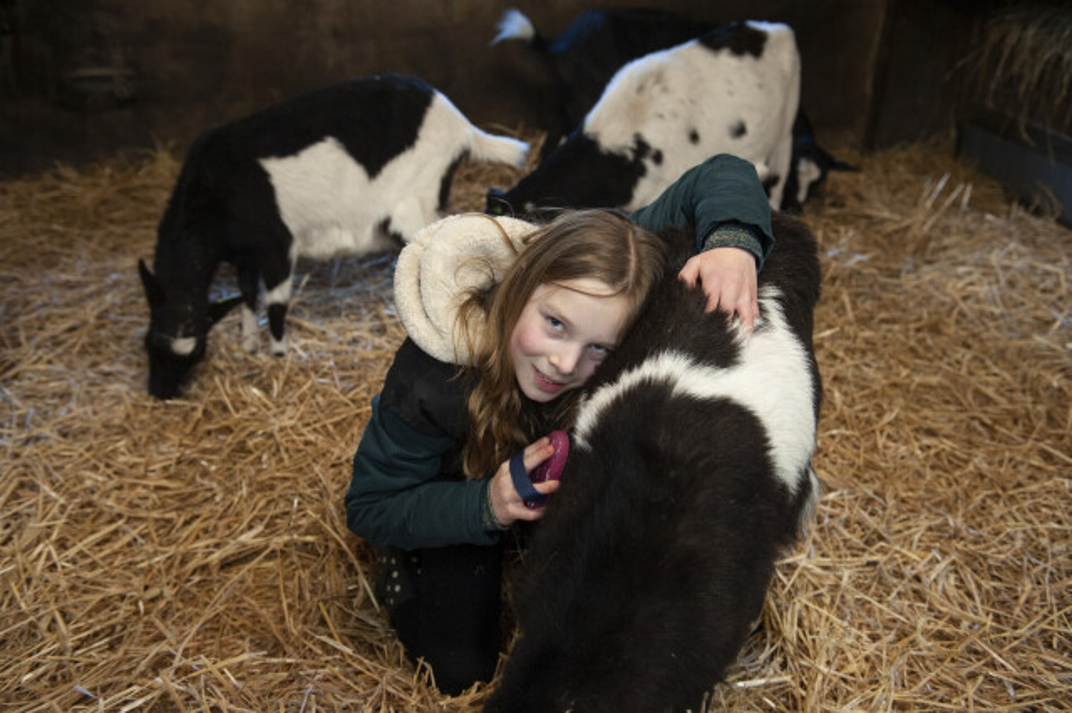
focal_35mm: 32
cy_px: 356
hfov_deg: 58.7
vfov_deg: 41.1
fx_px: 952
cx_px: 536
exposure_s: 1/60
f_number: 3.2
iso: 500
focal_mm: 32
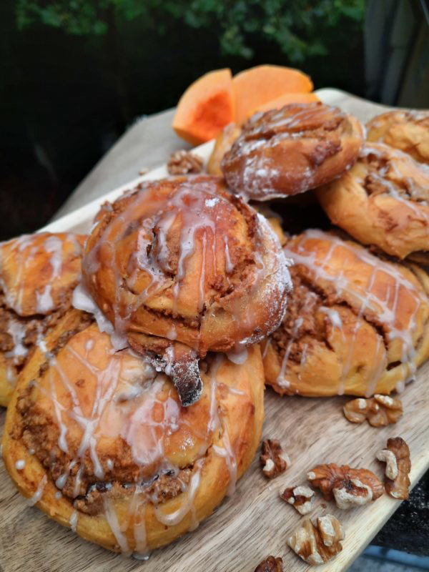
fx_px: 413
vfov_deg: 69.4
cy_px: 286
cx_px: 214
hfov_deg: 54.9
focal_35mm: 25
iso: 32
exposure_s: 1/105
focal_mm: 4.6
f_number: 2
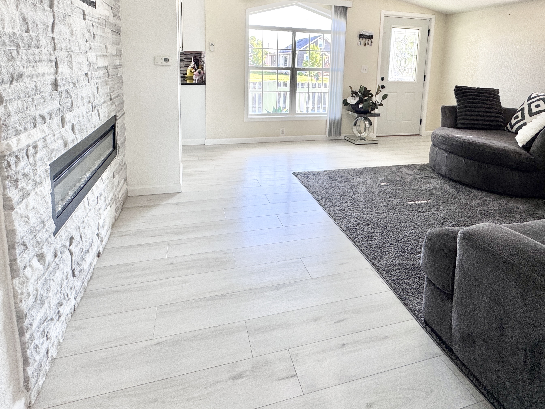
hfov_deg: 78.9
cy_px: 110
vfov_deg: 60.5
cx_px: 292
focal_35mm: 21
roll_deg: -1.6
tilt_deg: -8.8
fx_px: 331
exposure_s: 1/120
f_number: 2.2
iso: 100
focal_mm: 2.22
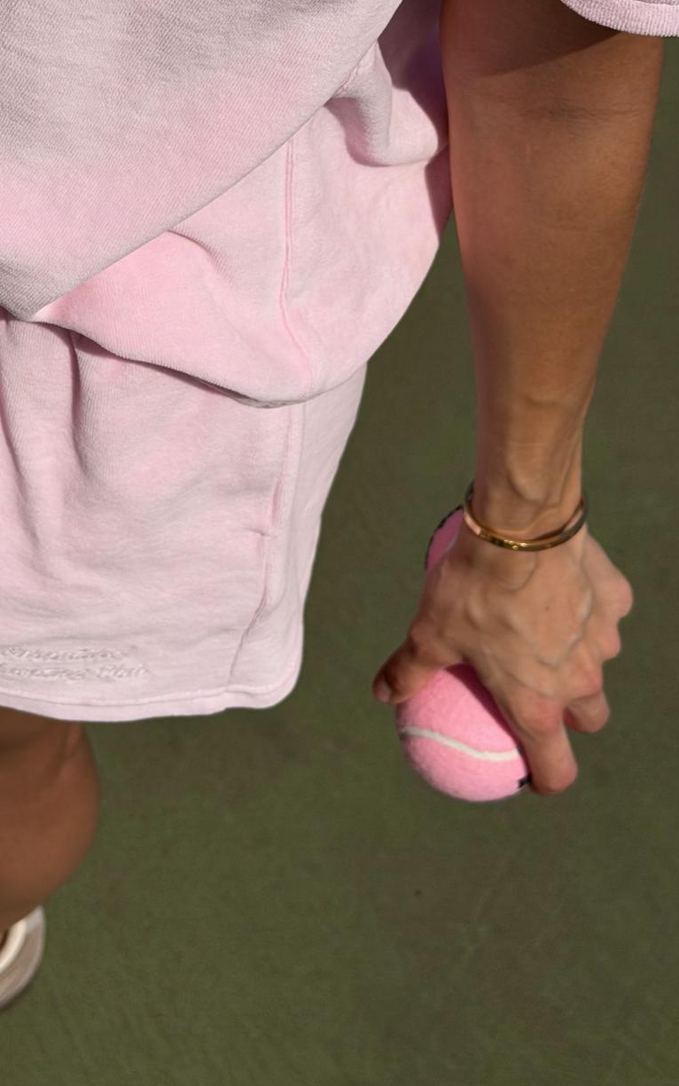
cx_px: 27
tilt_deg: -54.8
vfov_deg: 24.5
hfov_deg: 15.5
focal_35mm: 83
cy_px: 208
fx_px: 2458
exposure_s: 1/27778
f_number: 1.78
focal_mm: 6.76
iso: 80
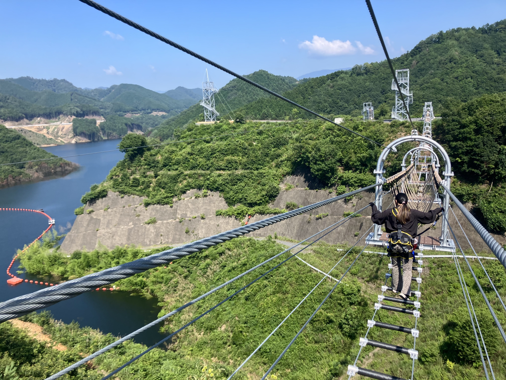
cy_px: 190
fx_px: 409
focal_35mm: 28
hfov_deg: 63.4
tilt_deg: -11.4
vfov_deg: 49.7
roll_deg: +1.5
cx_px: 253
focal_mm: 3.99
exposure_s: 1/972
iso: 32
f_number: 1.8
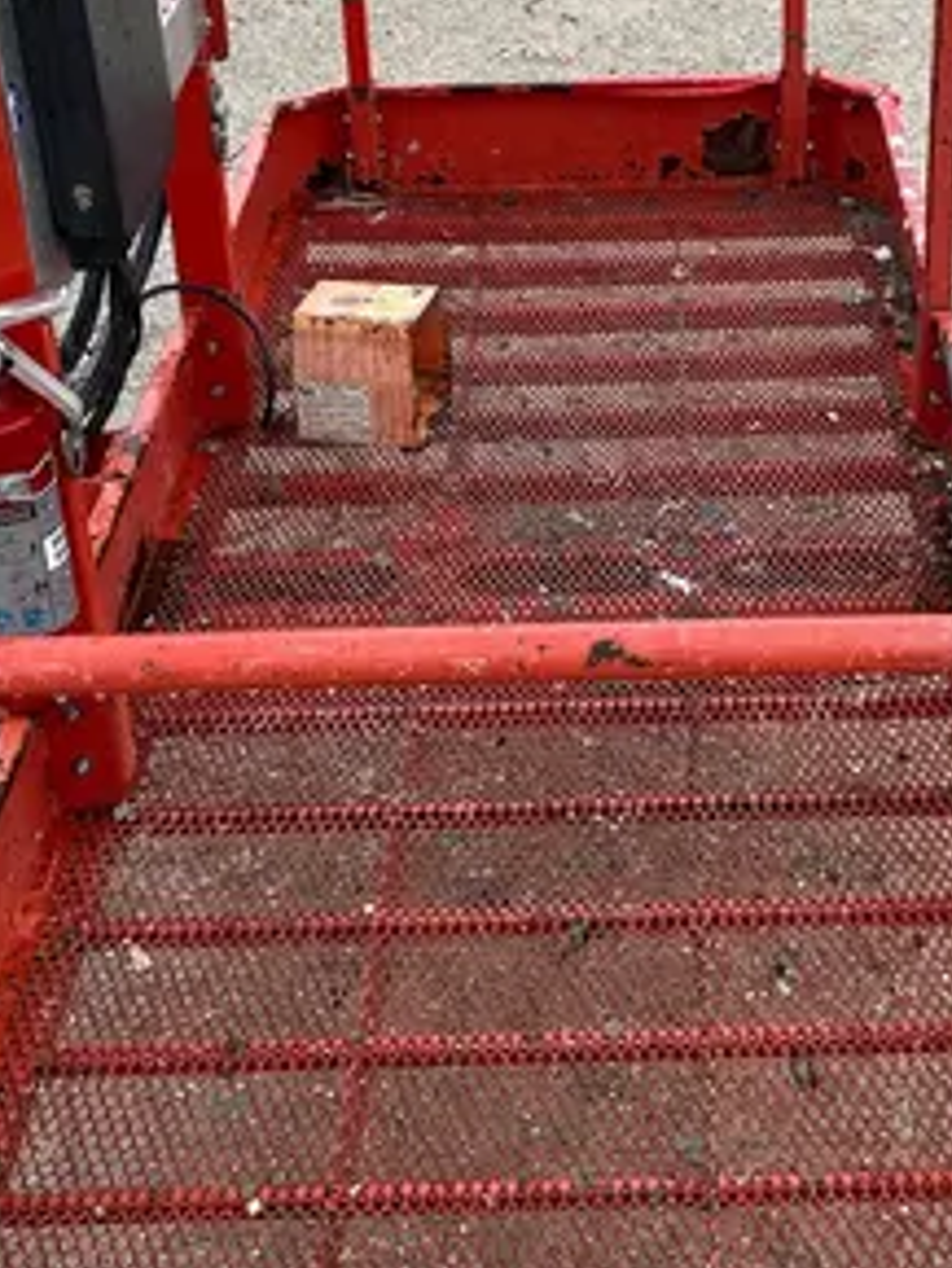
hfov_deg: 22.2
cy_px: 498
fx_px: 2418
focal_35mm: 66
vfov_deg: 29.3
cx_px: 610
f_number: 1.6
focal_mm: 4.2
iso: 32
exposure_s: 1/861
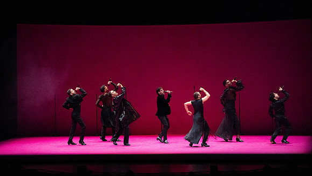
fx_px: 1175
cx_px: 156
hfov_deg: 15.1
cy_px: 86
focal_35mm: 142
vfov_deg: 8.5
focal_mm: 135
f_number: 9
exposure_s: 1/400
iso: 25600
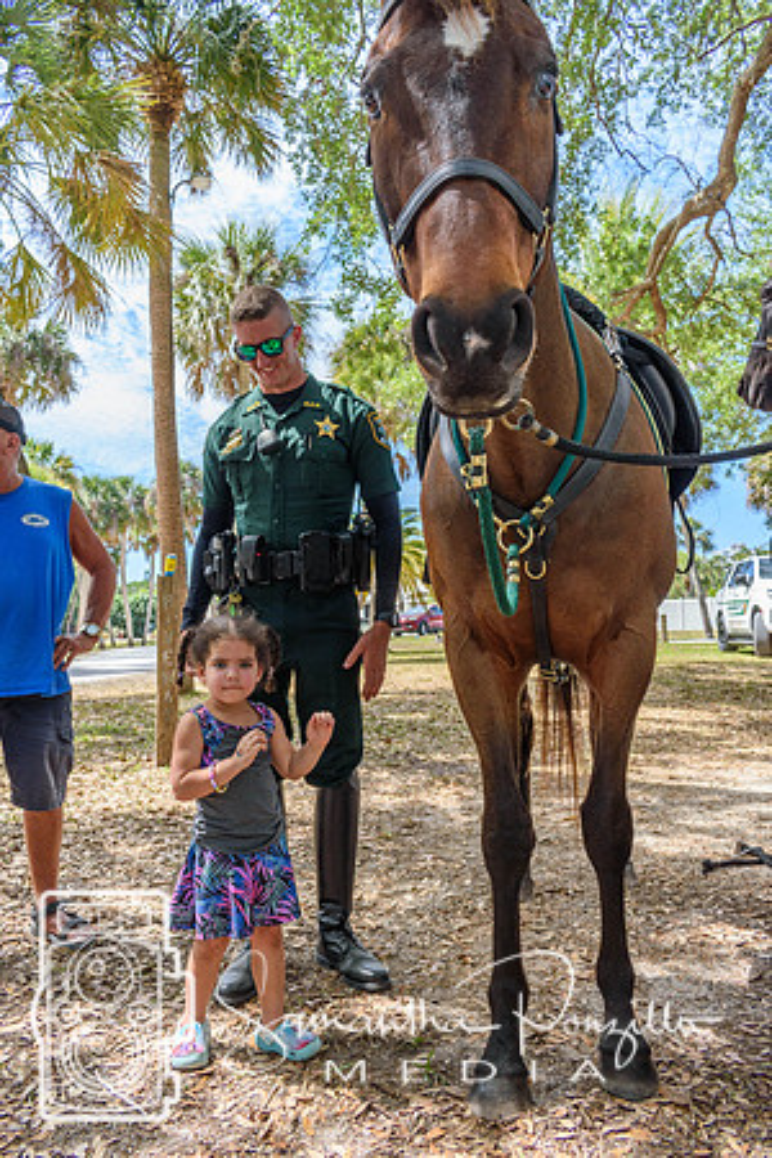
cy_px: 579
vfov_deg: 67.4
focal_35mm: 27
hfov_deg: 47.9
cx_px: 386
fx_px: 868
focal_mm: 18
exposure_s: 1/250
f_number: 8
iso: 200
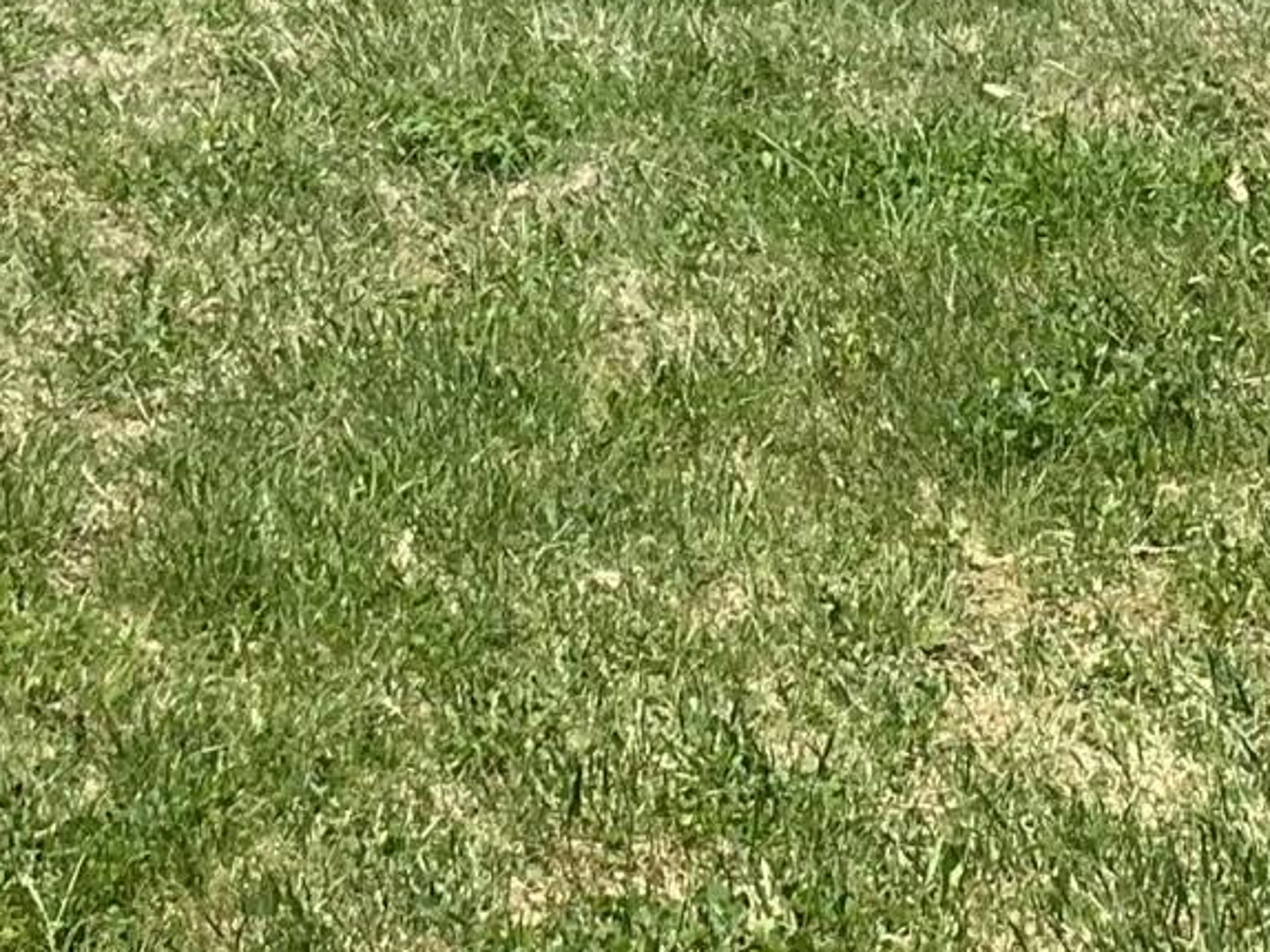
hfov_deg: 14.5
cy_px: -1326
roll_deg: -1.1
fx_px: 4988
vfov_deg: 9.7
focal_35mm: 136
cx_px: 903
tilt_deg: +0.9
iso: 25
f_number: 1.8
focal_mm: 4.25
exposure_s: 1/1992
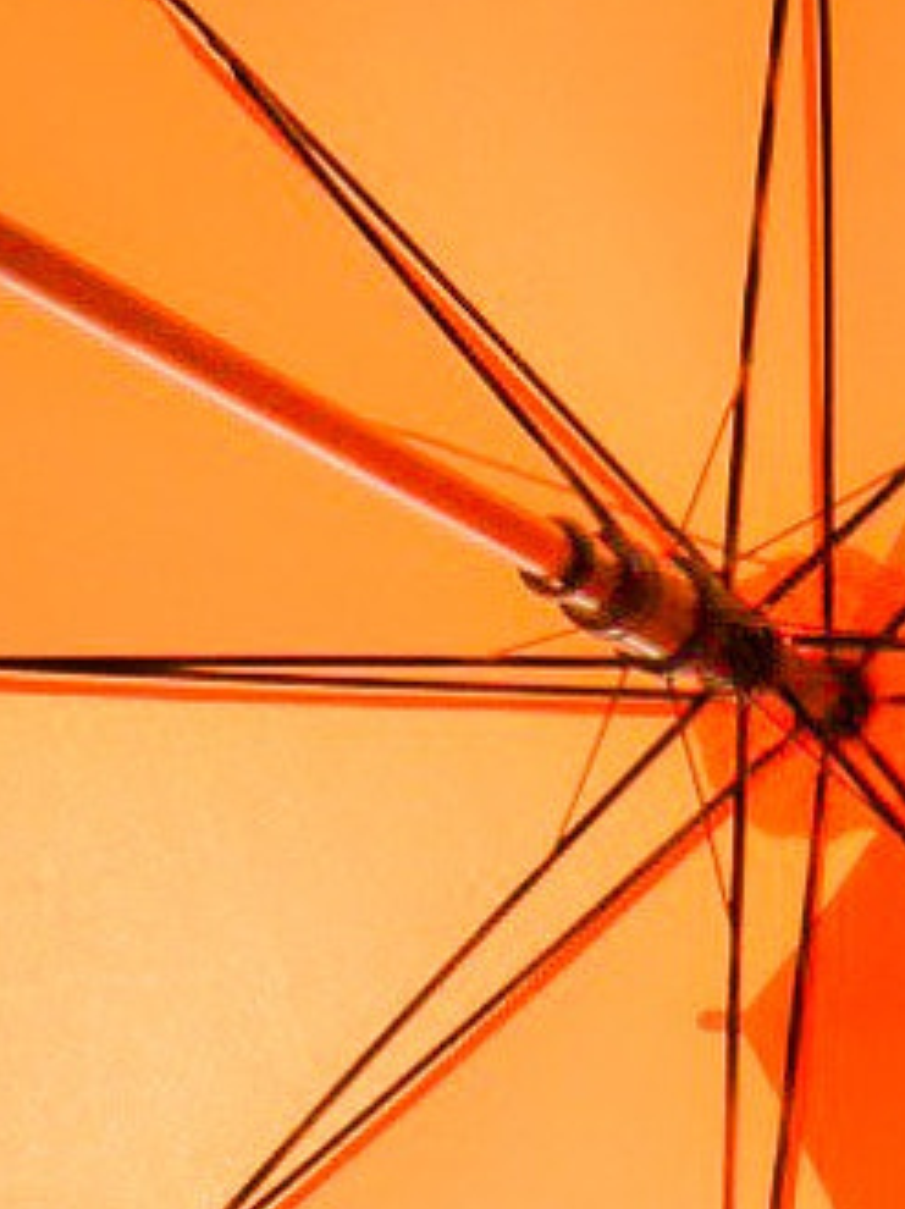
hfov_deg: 8.5
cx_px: 1563
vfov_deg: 10.8
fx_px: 5864
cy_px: 2352
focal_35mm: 168
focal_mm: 24
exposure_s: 1/500
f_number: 25
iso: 800
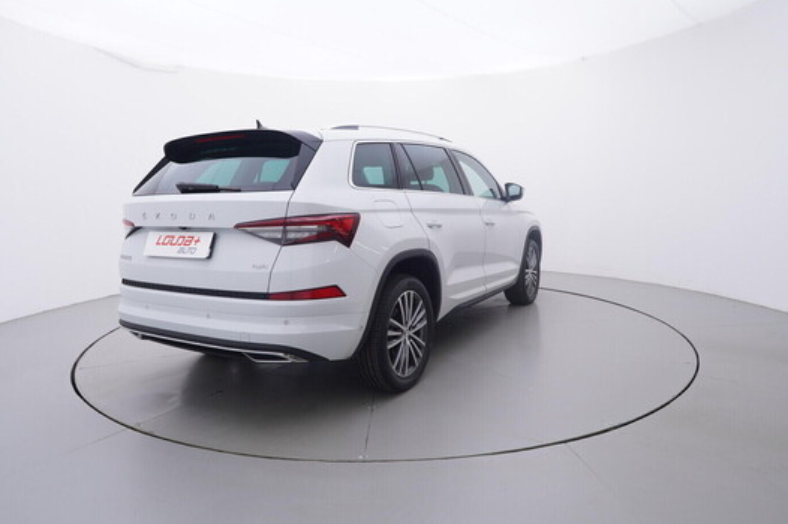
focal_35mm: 24
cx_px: 386
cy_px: 255
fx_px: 515
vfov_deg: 54.0
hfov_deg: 74.9
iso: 200
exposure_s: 1/80
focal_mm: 15
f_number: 5
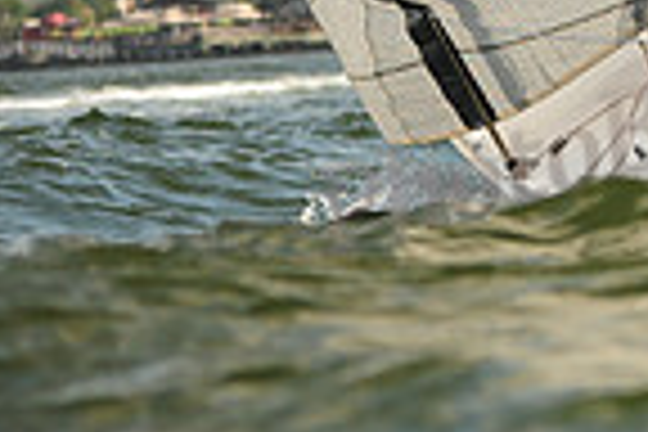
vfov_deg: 4.8
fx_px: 5076
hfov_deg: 7.1
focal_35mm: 282
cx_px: 1184
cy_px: -158
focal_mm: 70
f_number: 3.2
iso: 320
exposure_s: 1/1250
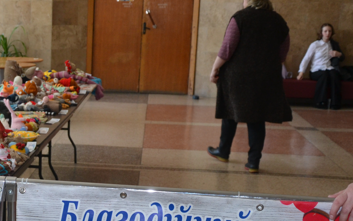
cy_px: 181
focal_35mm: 76
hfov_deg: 25.6
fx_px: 731
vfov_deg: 17.0
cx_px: -8
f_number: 4
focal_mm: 22
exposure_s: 1/100
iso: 400
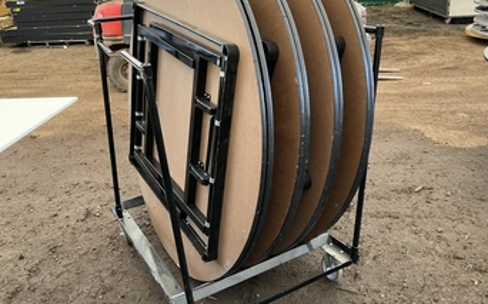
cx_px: 250
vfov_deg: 35.2
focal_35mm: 36
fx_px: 478
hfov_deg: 54.0
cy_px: 134
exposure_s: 1/122
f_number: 1.8
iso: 50
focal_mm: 3
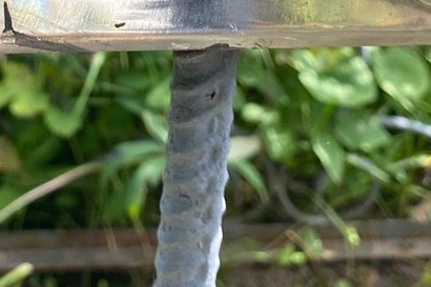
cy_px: -254
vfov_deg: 12.9
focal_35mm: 95
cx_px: 66
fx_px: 1137
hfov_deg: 21.1
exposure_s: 1/354
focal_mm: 4.25
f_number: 1.8
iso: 32
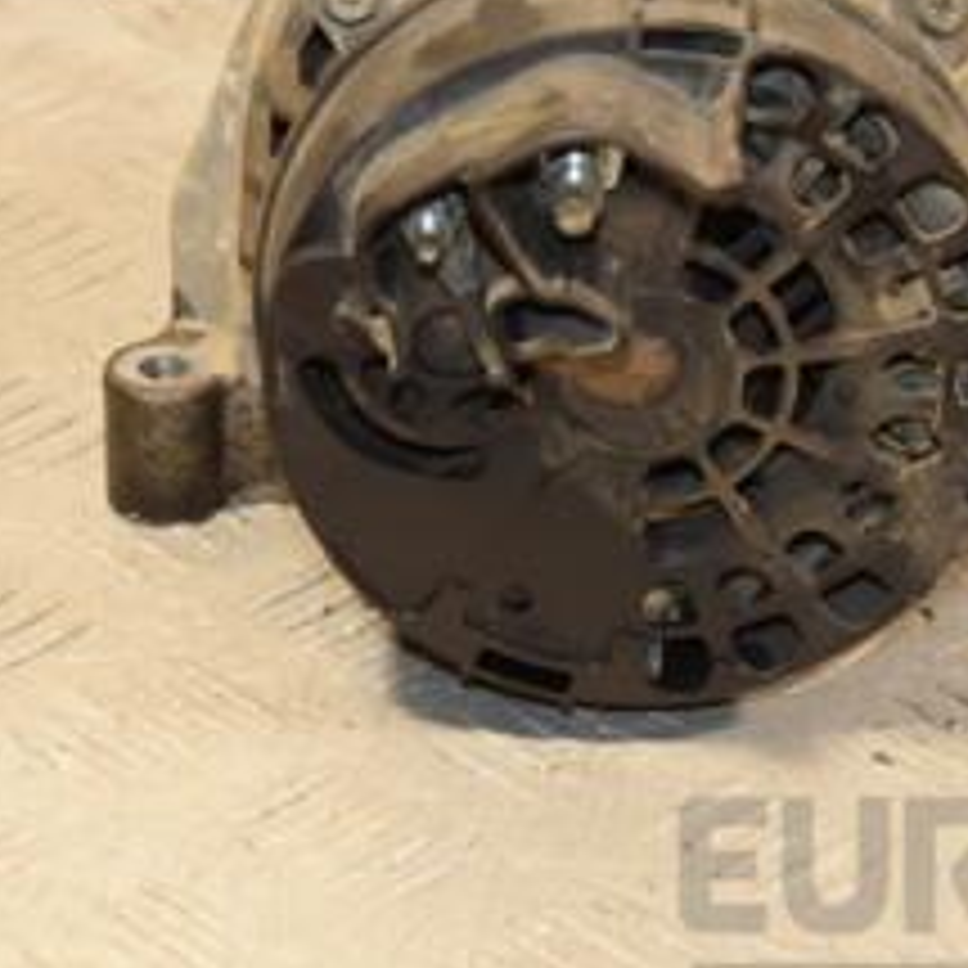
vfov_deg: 9.8
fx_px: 5631
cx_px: 594
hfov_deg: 9.8
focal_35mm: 178
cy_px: 266
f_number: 5.6
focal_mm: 50
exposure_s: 1/200
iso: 800
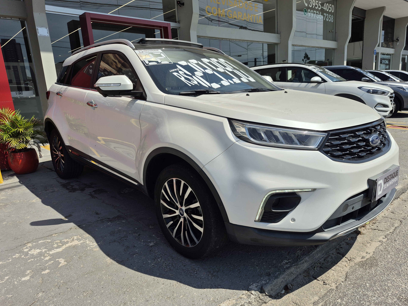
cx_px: 212
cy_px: 159
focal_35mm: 24
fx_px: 283
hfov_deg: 71.6
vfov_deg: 56.8
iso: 25
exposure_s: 1/2664
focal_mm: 5.4
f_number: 1.8
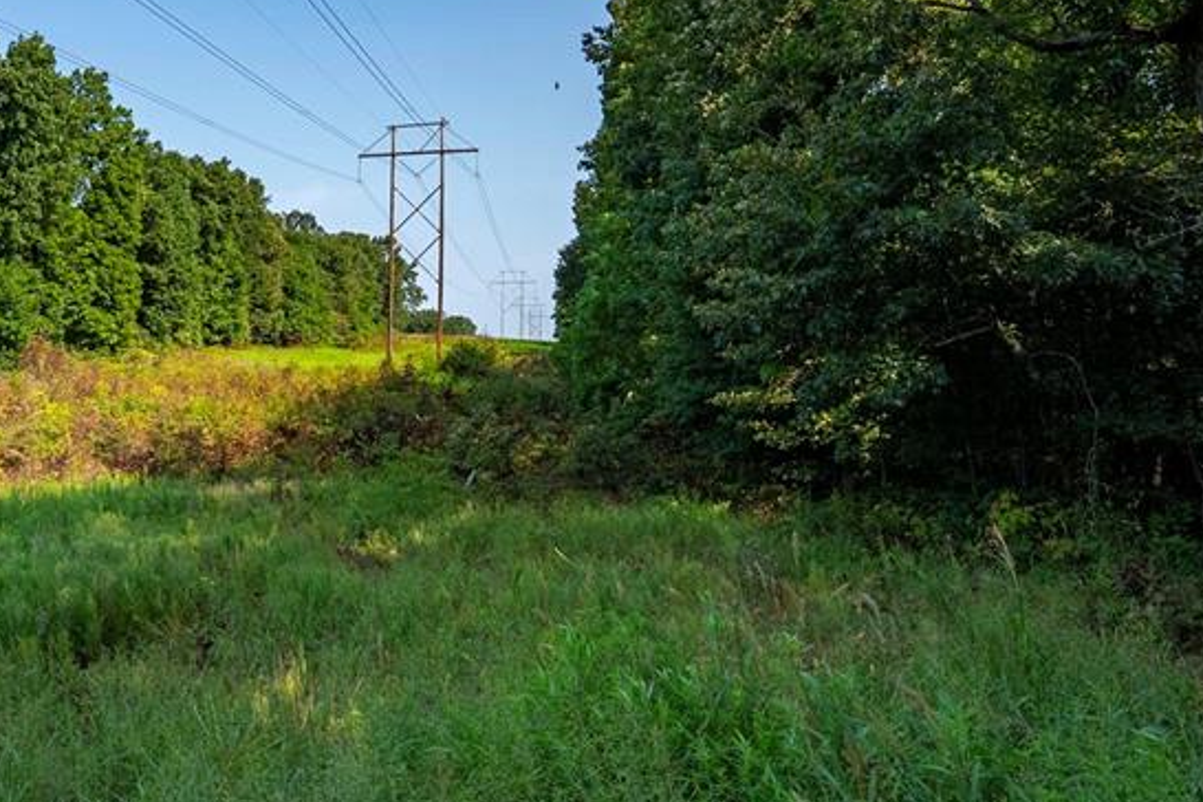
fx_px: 1034
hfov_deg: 55.0
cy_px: 336
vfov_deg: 42.3
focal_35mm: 31
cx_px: 196
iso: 200
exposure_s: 1/125
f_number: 11
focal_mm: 16.5
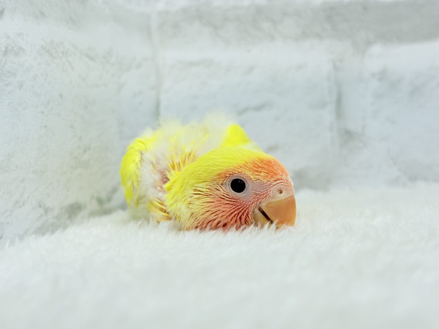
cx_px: 220
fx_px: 659
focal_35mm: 52
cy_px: 164
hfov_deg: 36.8
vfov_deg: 28.0
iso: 50
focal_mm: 5.96
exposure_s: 1/100
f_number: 1.6
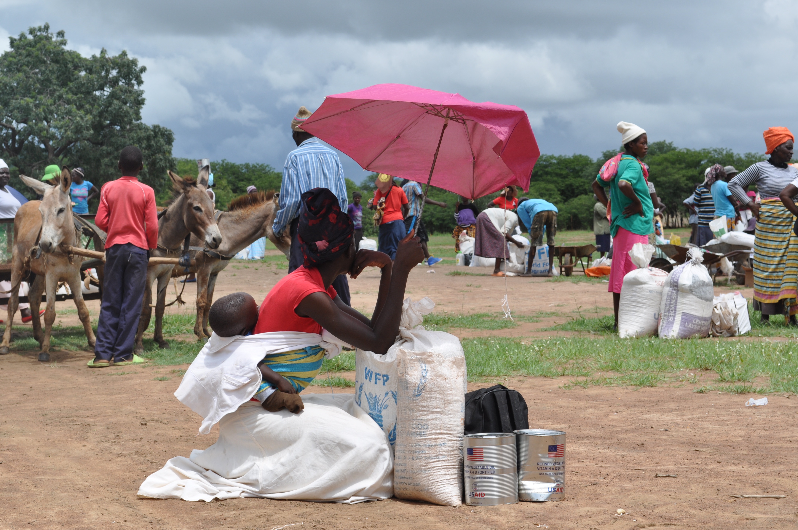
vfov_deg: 16.5
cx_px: 399
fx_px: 1827
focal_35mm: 82
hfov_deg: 24.6
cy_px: 265
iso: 200
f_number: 10
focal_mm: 55
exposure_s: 1/320
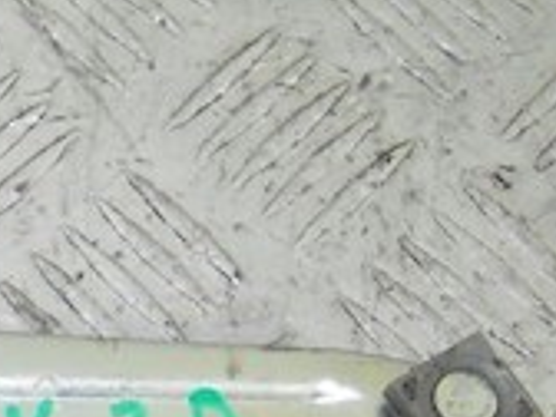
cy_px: 506
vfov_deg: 9.4
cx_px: -473
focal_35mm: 156
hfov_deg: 11.6
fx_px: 2506
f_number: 3.1
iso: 200
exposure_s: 1/30
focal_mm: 6.72
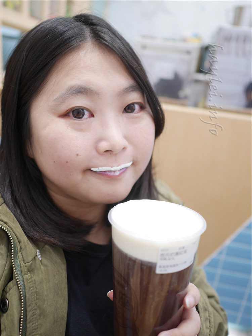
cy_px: 168
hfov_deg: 46.8
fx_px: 291
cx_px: 126
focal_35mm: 30
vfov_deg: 60.0
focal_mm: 15
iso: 250
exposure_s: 1/60
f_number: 1.7
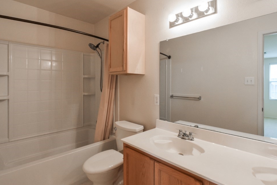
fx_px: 135
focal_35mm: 18
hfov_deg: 91.5
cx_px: 136
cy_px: 94
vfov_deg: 68.8
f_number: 6.3
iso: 250
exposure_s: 1/20
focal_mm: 11
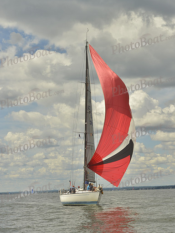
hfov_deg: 17.4
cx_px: 88
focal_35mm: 85
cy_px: 115
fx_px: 573
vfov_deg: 23.0
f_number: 9
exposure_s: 1/1000
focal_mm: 78
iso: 200
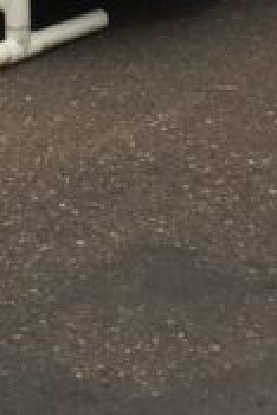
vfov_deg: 11.1
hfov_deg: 7.8
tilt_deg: -4.9
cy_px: -266
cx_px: 322
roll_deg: +1.8
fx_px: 2027
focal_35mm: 176
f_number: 2.2
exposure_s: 1/140
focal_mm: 4.15
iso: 32
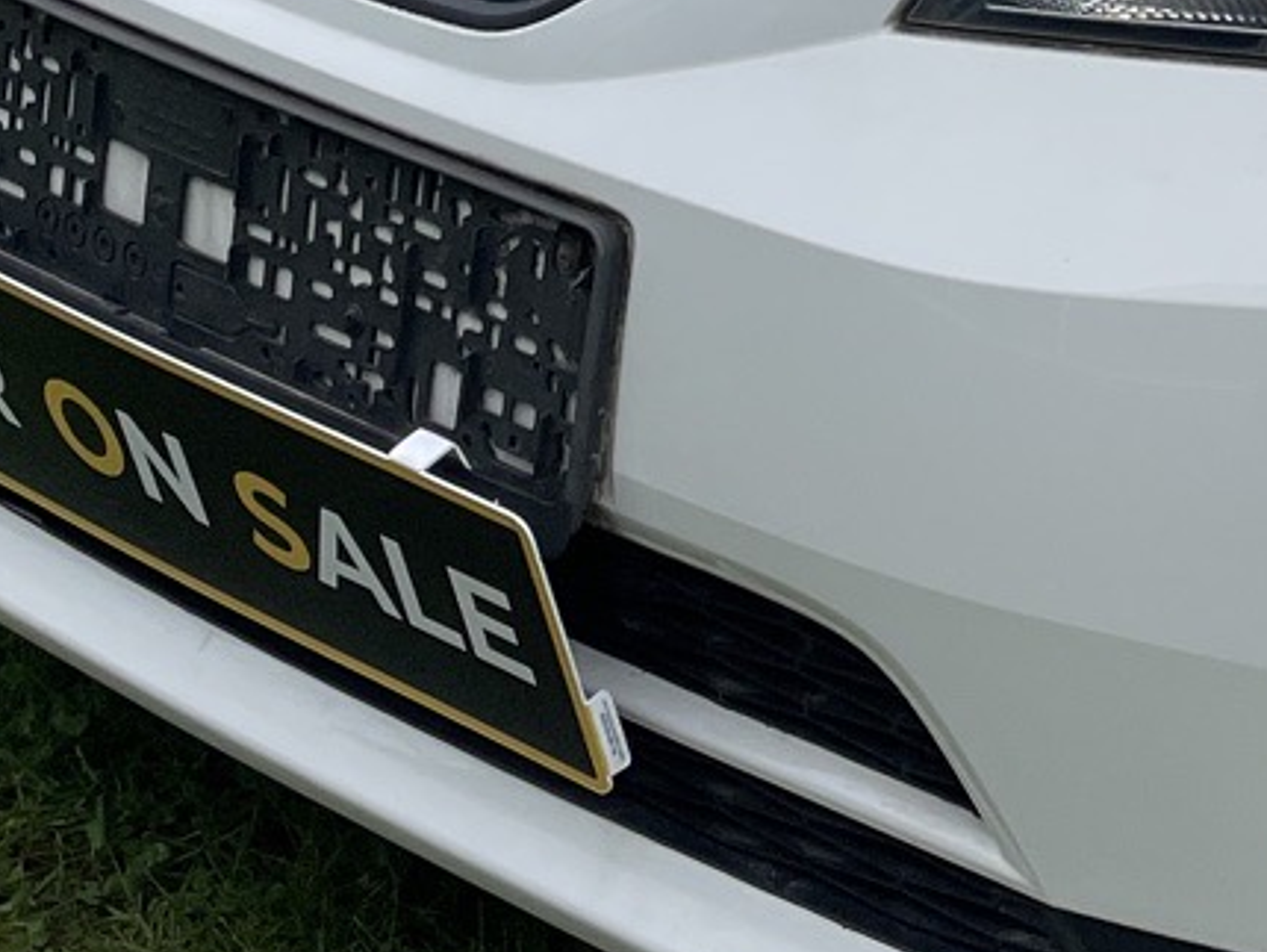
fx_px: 4248
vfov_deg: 12.3
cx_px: 1682
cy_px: -330
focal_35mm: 116
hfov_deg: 16.0
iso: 32
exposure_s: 1/2747
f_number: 1.6
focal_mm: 4.2
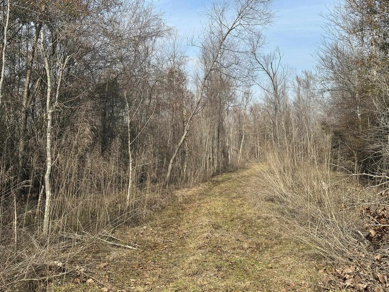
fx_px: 539
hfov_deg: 39.7
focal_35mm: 48
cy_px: 146
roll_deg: +0.4
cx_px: 194
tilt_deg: +0.9
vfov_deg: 30.3
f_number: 1.78
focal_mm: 6.86
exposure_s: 1/2890
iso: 64
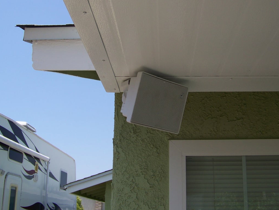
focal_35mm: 47
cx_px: 132
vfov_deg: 30.7
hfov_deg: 40.4
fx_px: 379
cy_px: 78
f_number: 2.8
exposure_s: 1/800
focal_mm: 5.85
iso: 64
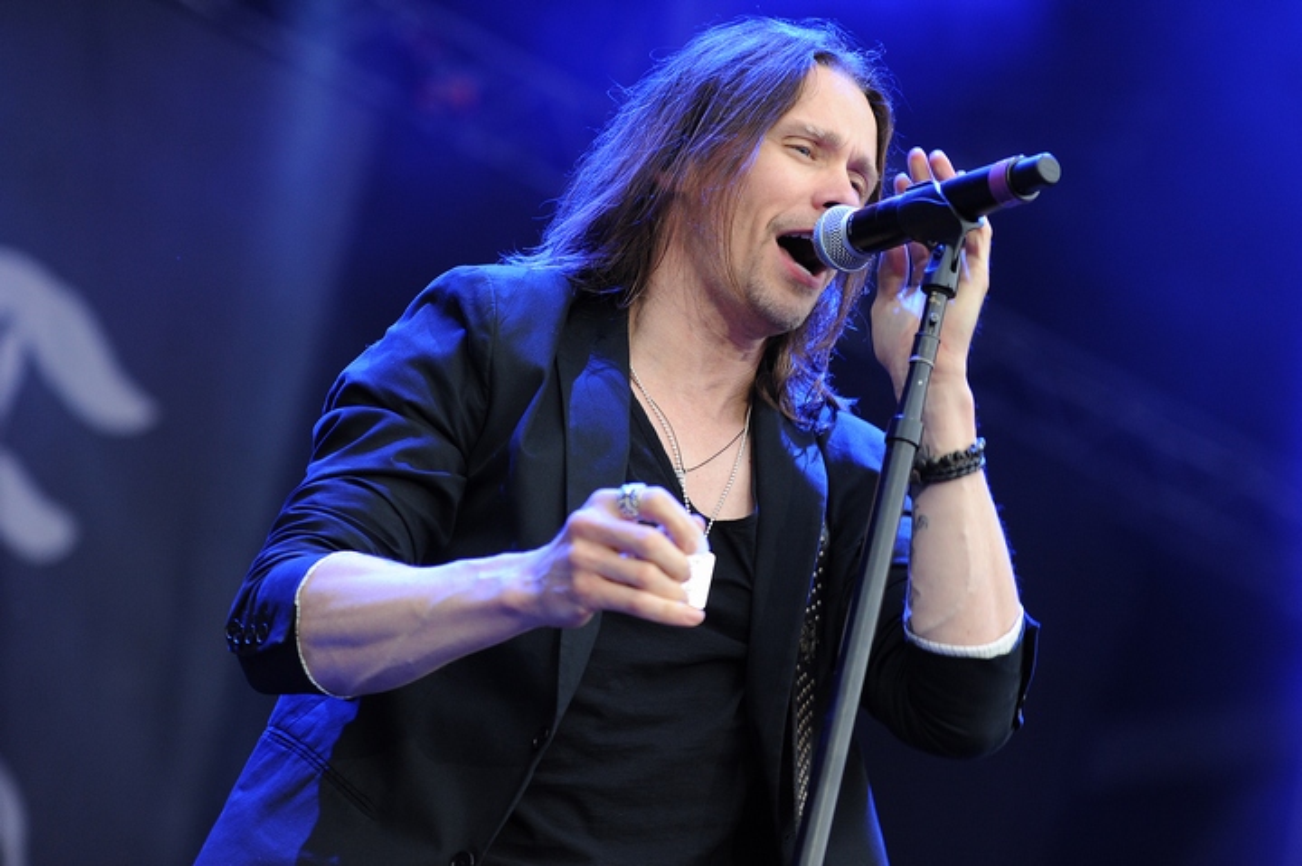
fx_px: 4048
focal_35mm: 112
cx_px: 651
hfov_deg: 18.3
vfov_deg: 12.2
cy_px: 433
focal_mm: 112
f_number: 3.5
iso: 1000
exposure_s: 1/200
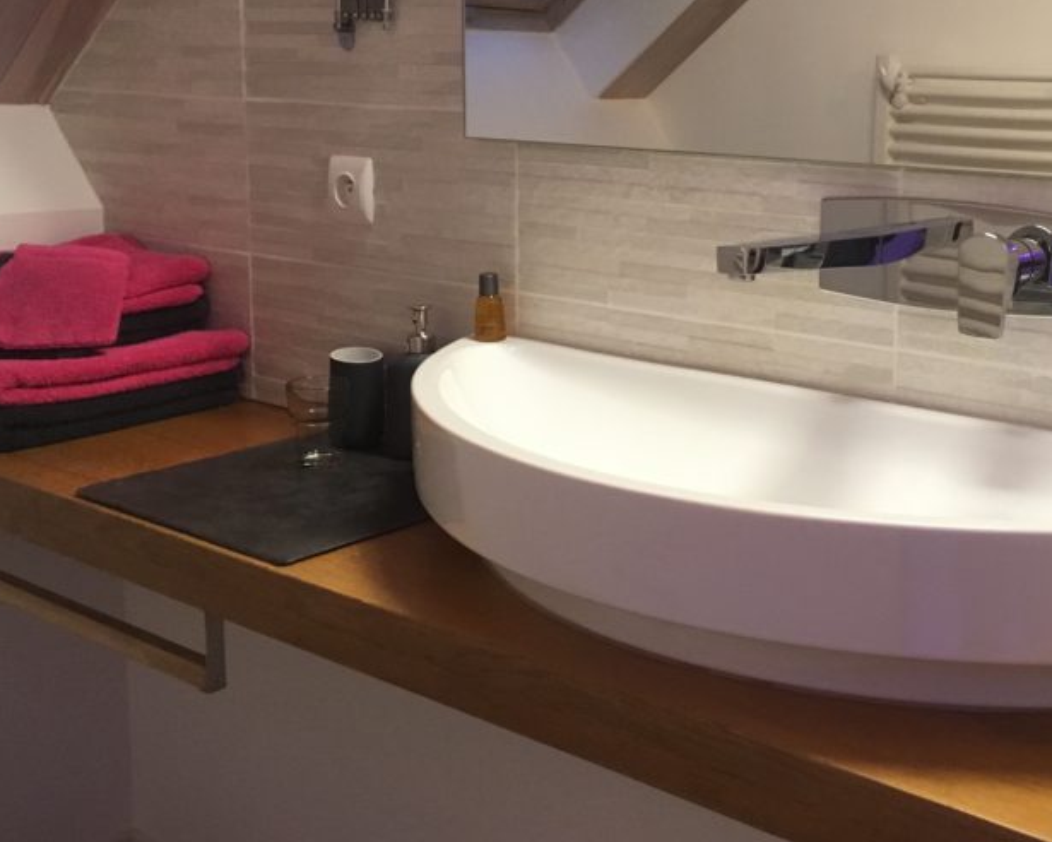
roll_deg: -0.8
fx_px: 1432
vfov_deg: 32.5
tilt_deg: -6.1
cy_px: 279
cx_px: 773
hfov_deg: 39.4
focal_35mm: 46
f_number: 2.2
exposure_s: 1/17
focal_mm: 4.15
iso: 200
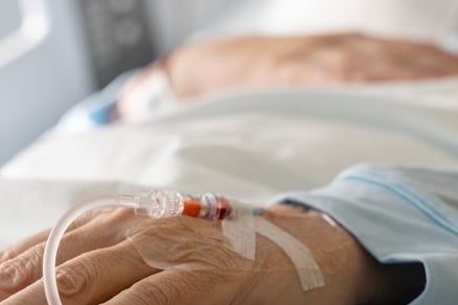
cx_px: 159
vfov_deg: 9.8
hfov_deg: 14.7
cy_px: 292
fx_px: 1771
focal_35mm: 139
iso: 800
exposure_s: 1/160
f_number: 4
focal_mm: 50.8
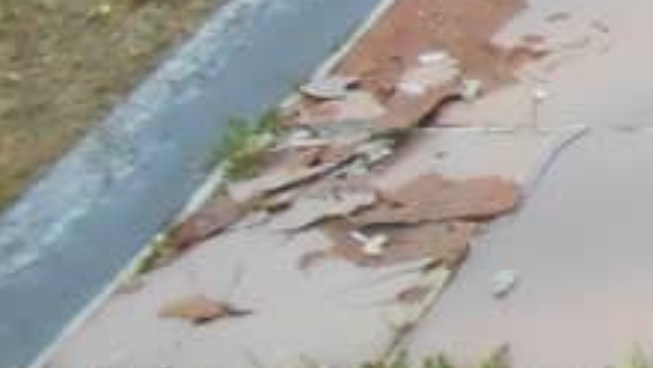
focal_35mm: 178
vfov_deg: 6.5
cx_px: 1772
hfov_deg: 9.9
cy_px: -484
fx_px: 3084
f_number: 3.8
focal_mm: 5.3
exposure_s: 1/250
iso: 400
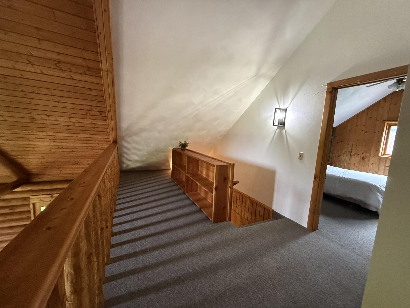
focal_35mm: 14
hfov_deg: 102.1
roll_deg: -3.3
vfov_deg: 85.7
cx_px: 205
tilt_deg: -6.5
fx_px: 166
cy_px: 154
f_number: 2.2
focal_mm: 2.22
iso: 800
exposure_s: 1/60
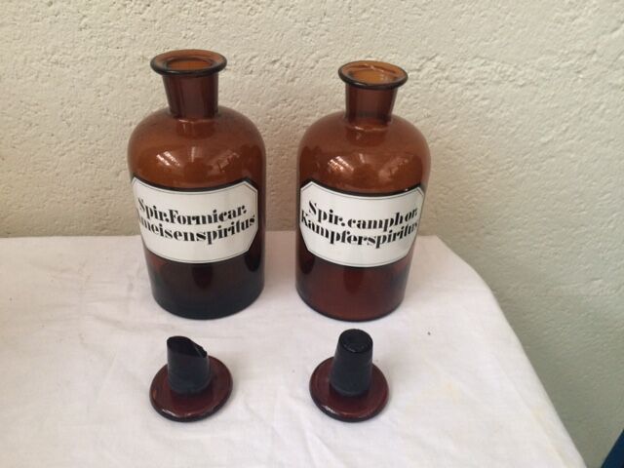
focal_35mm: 29
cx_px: 312
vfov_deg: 48.2
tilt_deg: -36.4
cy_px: 234
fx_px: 523
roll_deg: -1.9
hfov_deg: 61.7
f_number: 2.2
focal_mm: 4.15
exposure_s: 1/33
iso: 125
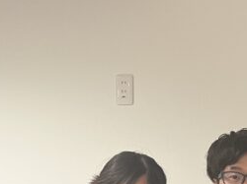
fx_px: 570
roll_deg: -0.3
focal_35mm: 80
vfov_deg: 17.1
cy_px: 251
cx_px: 276
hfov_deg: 22.9
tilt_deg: -4.2
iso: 200
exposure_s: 1/50
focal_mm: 5.1
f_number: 1.6
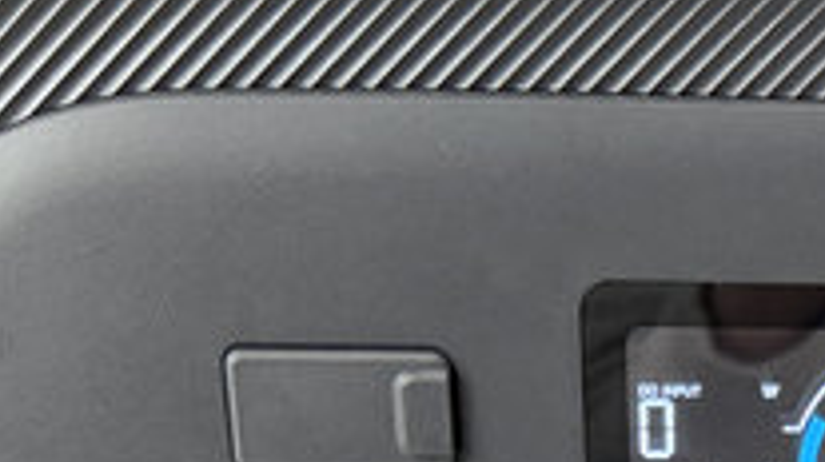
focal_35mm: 101
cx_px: 976
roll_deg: -2.4
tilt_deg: -25.3
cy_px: 884
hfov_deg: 19.9
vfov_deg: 11.0
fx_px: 2207
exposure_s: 1/42
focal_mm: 6.76
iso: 800
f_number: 1.78
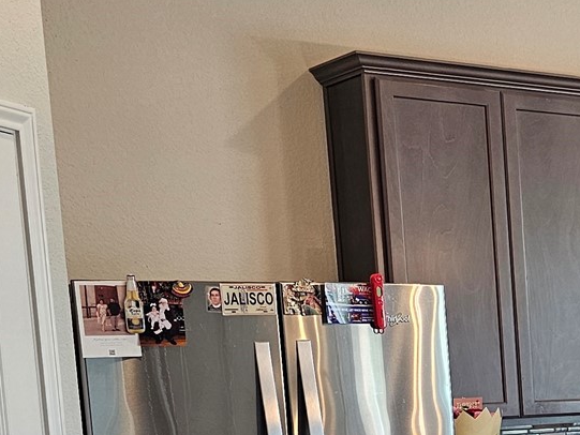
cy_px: 536
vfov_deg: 16.2
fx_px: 1458
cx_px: 868
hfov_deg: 19.6
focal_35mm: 87
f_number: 1.7
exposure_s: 1/120
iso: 125
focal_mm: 6.3
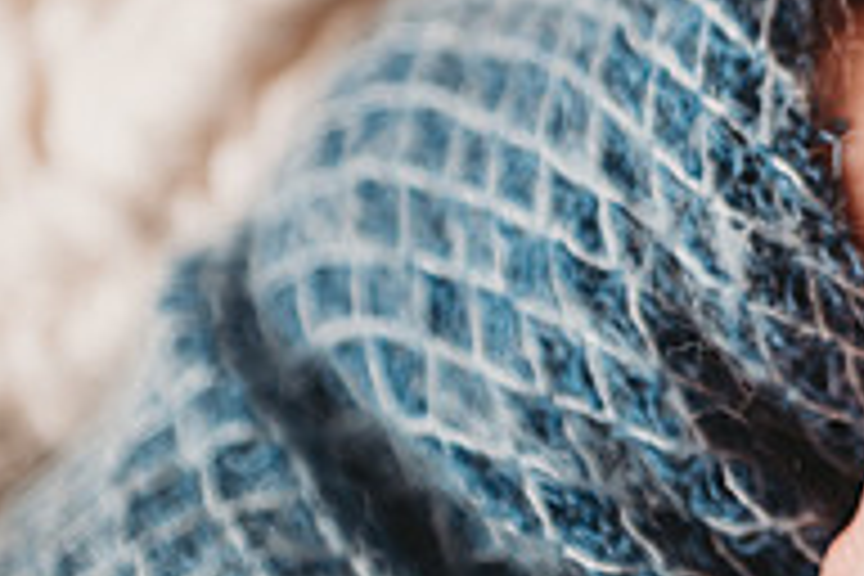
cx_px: 1260
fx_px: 7247
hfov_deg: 6.7
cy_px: -43
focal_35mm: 302
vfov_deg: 4.5
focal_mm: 100
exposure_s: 1/160
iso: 100
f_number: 4
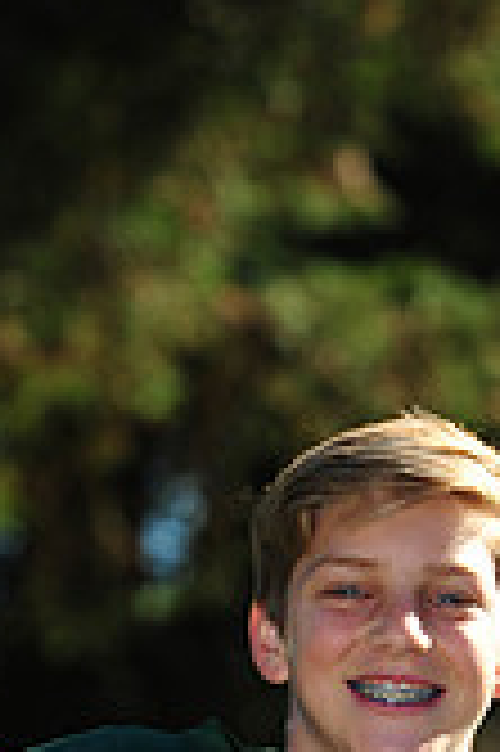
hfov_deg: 3.3
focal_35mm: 416
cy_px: 1211
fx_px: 8684
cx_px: 338
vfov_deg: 4.9
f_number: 4.5
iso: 400
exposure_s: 1/2000
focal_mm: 120
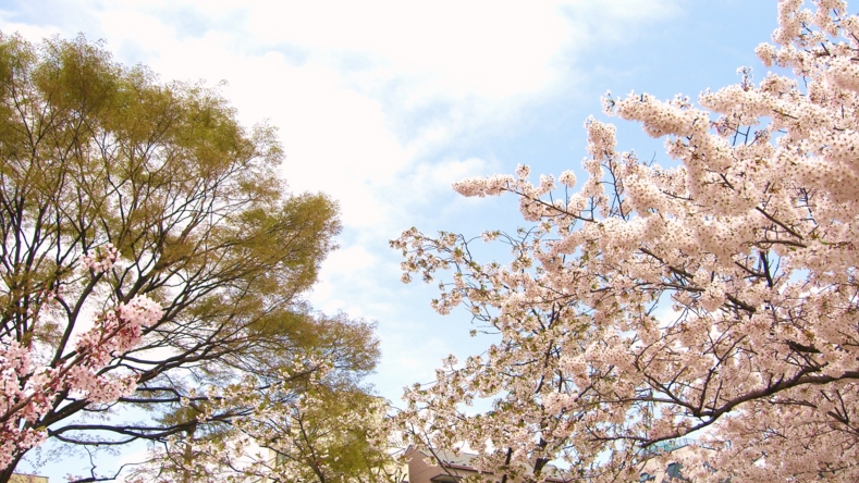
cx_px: 428
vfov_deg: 28.3
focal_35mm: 42
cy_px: 224
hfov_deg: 48.4
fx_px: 957
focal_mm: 7.9
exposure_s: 1/160
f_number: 8
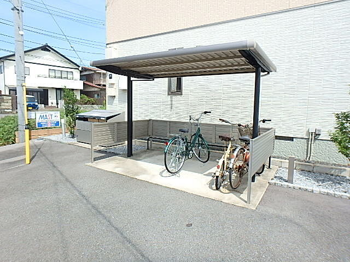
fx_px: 212
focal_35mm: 21
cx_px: 175
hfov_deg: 79.0
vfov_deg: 63.4
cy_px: 131
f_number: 3.5
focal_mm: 3.7
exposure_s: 1/800
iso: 125
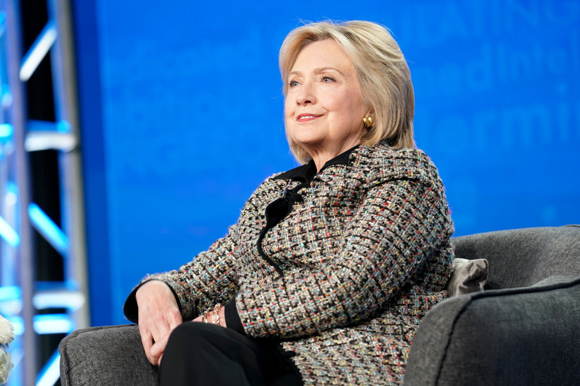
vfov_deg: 6.9
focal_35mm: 200
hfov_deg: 10.3
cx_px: 290
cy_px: 193
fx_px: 3221
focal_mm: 200
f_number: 3.5
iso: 1600
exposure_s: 1/160
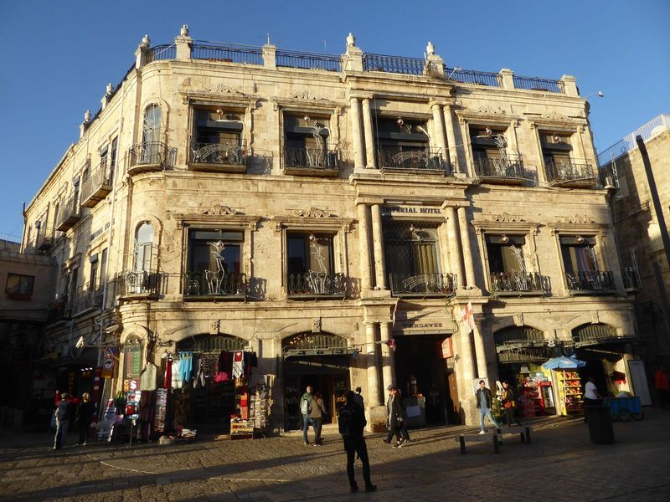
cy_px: 251
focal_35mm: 25
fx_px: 484
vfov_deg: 54.9
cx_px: 335
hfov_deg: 69.4
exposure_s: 1/500
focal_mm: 4.3
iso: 80
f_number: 3.3
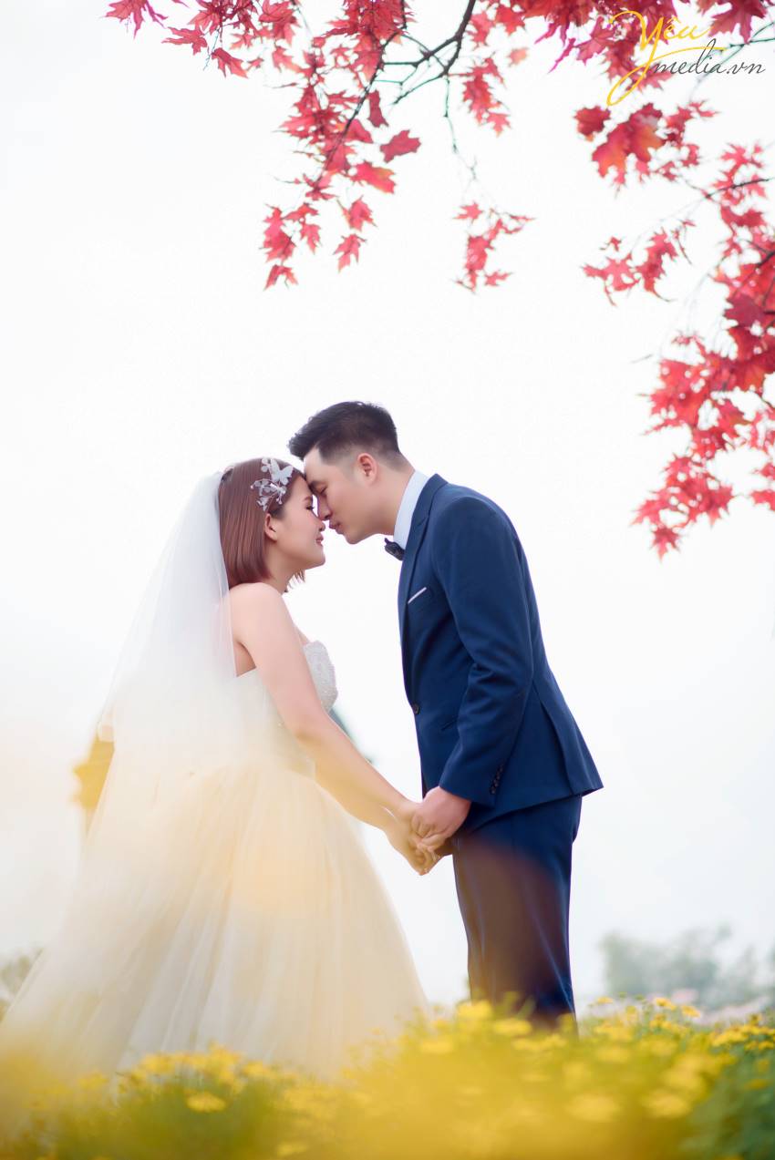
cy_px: 580
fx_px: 2742
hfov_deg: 16.1
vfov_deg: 23.9
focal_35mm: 85
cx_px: 388
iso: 100
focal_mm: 85
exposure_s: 1/1000
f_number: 2.2
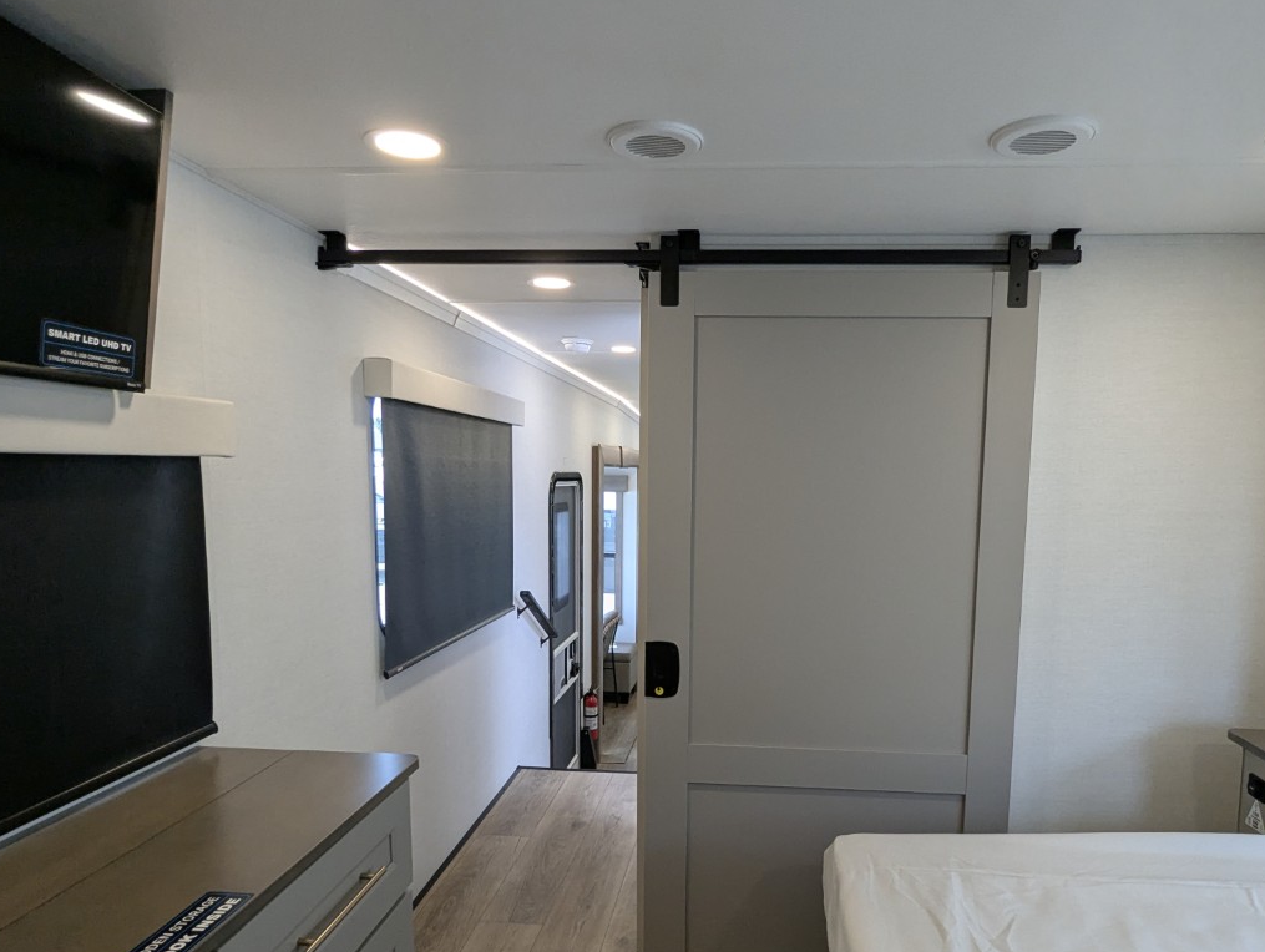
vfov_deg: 60.8
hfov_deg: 76.1
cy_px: 563
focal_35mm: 22
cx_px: 696
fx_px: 805
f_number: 2.2
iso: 205
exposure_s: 1/167
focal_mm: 2.35
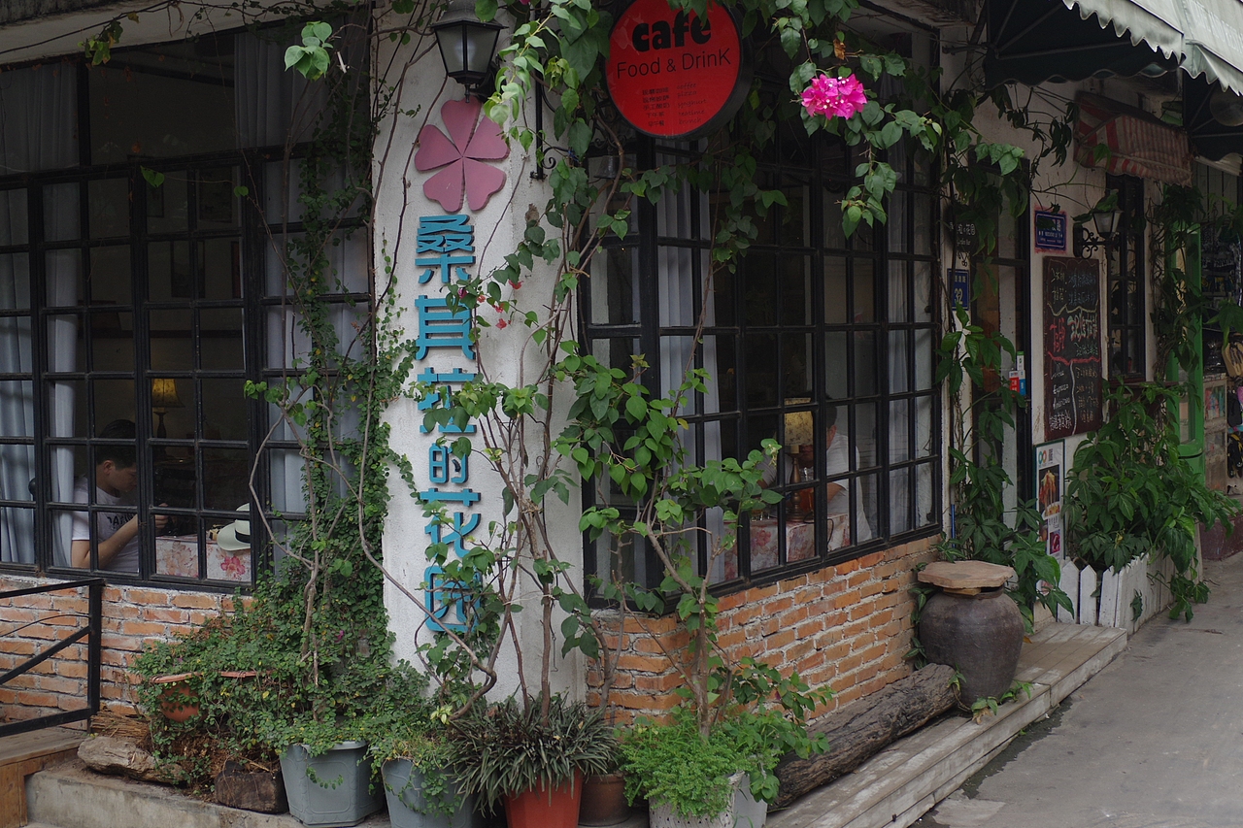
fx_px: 1553
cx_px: 622
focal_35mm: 45
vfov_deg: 29.9
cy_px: 414
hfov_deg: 43.6
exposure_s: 1/160
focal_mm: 30
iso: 400
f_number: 4.5
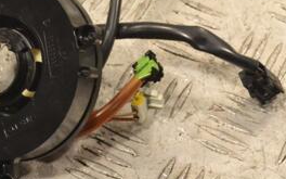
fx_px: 1490
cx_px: 75
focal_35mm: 191
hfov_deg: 10.9
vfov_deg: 6.9
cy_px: 62
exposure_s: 1/320
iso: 3200
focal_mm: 55
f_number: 9
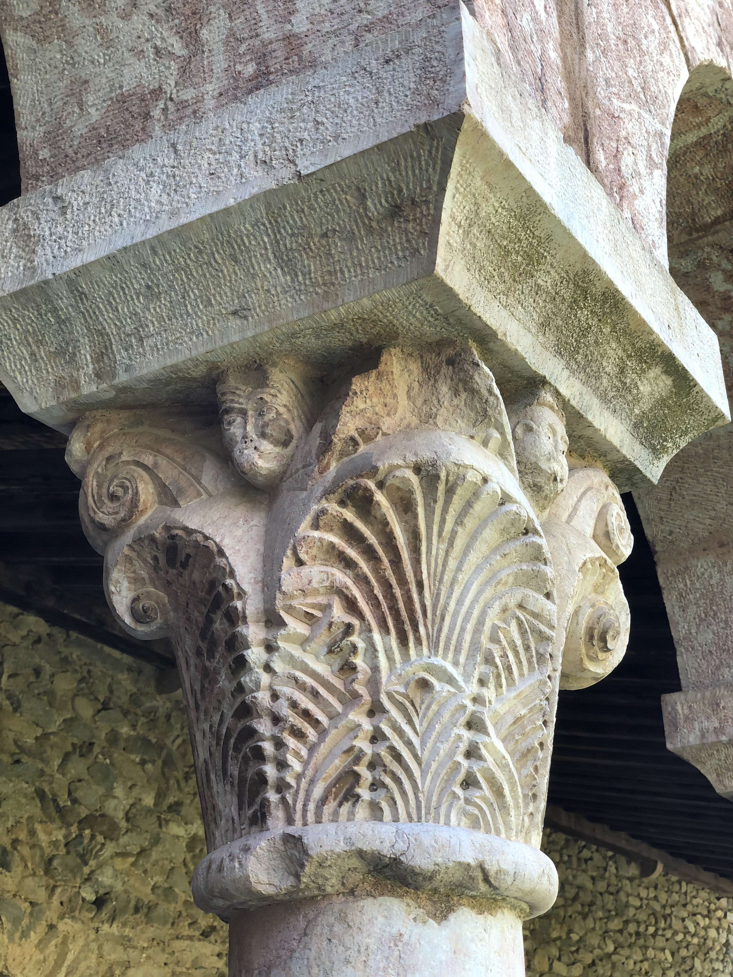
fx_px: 1468
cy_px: 488
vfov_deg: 36.8
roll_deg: +2.2
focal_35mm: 52
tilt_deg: +25.4
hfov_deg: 28.0
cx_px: 366
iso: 16
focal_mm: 6
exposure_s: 1/60
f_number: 2.4
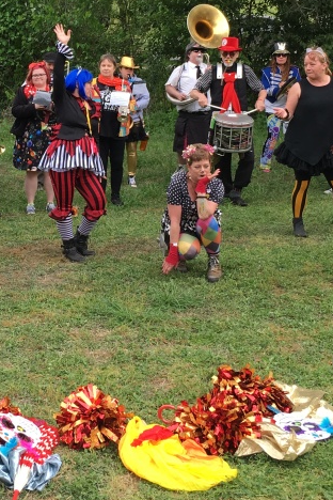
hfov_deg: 20.3
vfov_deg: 30.2
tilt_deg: -7.5
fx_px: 916
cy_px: 155
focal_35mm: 66
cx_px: 45
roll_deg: +1.2
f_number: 2.2
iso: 25
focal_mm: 4.15
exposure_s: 1/252
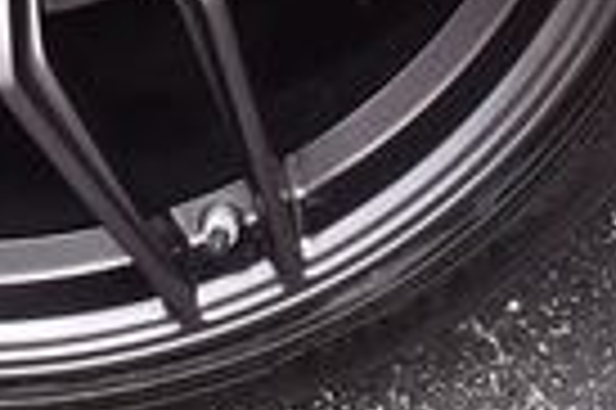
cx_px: -153
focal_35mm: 225
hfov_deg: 9.0
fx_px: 3845
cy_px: -293
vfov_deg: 6.0
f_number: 5
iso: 400
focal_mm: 24
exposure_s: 1/250
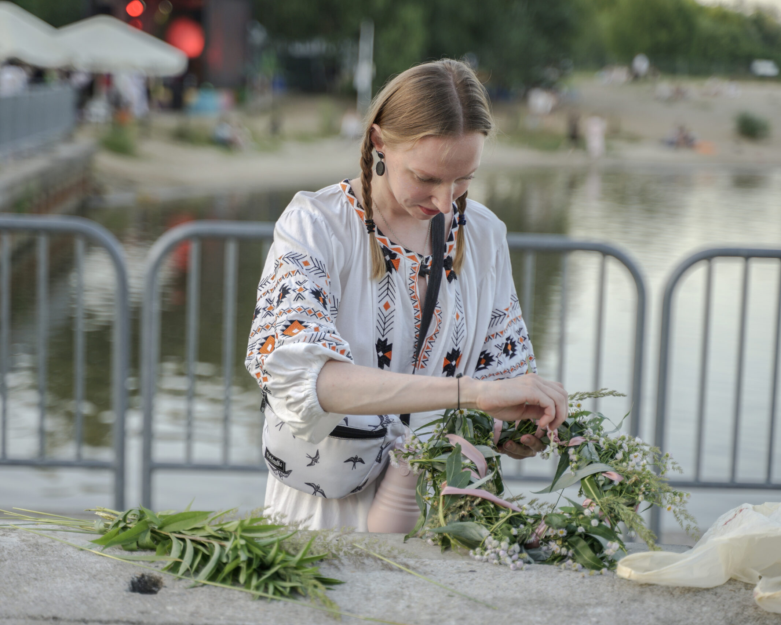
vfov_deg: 19.4
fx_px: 1826
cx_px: 375
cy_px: 312
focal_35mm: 79
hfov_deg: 24.1
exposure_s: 1/160
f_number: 2.8
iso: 100
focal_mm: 70
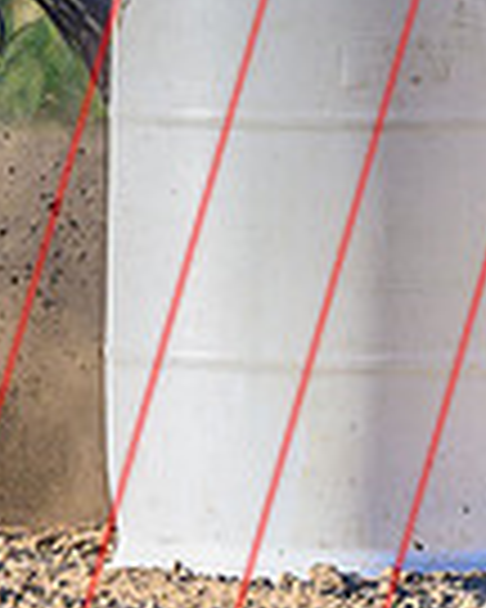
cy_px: -103
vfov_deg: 2.0
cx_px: -245
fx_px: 17620
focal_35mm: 980
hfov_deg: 1.6
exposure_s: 1/2500
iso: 640
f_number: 2.8
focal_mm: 125
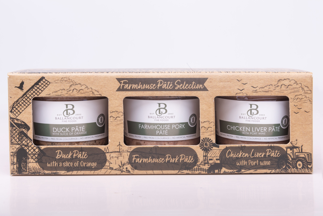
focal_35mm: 56
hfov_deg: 35.6
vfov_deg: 24.2
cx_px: 162
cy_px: 108
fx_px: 503
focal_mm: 56
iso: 200
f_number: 18
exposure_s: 1/200
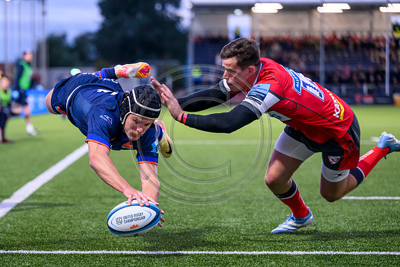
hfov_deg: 12.0
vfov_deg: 8.1
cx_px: 127
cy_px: 182
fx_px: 1893
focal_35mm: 170
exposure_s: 1/1250
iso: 4000
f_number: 3.2
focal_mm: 125
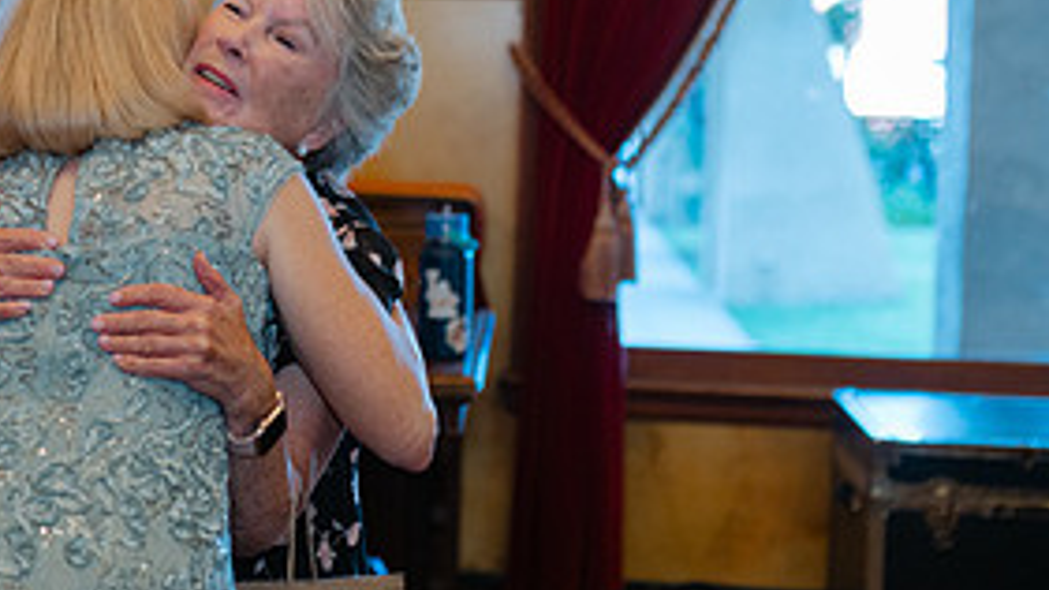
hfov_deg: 27.0
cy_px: 125
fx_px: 2142
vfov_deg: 15.6
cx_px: 220
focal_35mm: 77
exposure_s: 1/100
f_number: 2
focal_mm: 35
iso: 250
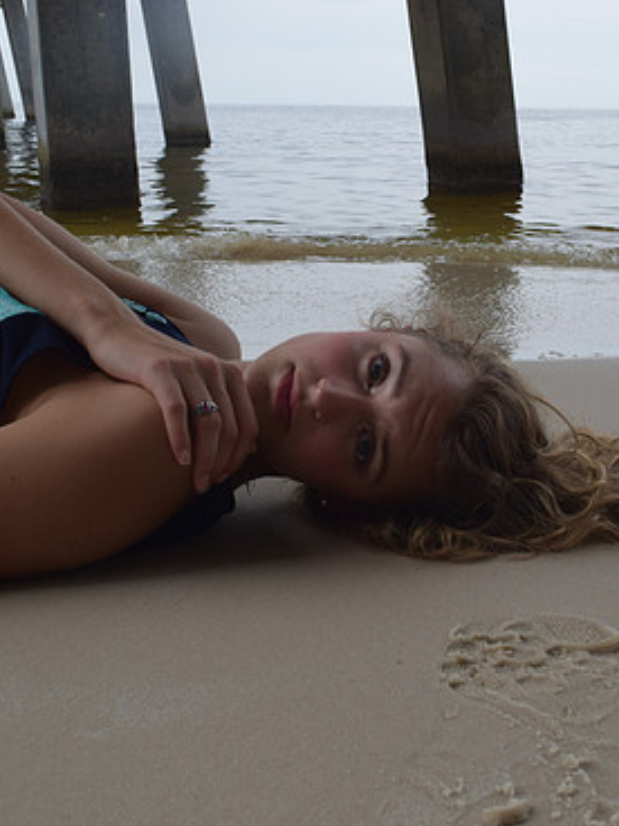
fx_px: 1192
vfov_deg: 38.2
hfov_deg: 28.6
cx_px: 480
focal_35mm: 50
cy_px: 432
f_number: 10
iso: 400
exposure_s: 1/250
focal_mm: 22
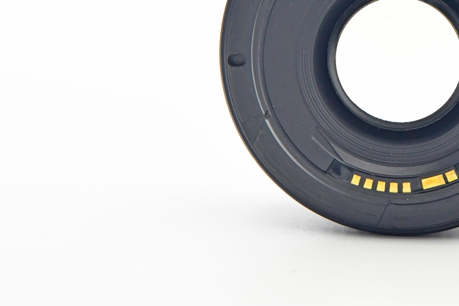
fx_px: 2970
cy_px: 42
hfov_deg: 8.8
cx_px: 417
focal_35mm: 233
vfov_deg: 5.9
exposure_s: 1/125
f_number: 8
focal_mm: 80
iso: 1250
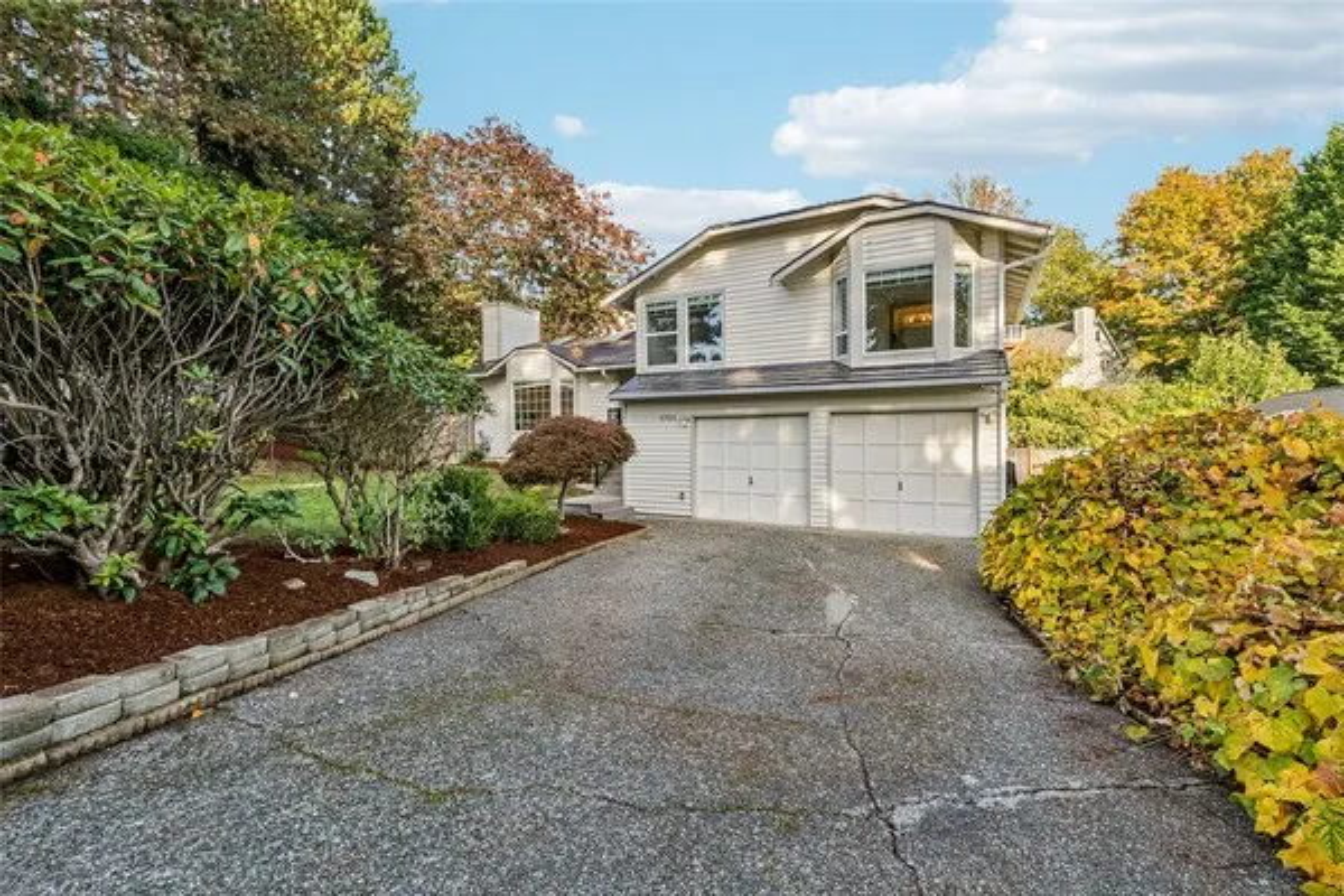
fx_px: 560
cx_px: 672
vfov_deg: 77.3
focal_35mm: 15
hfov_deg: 100.4
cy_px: 448
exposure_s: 1/50
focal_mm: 10
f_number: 9
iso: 250
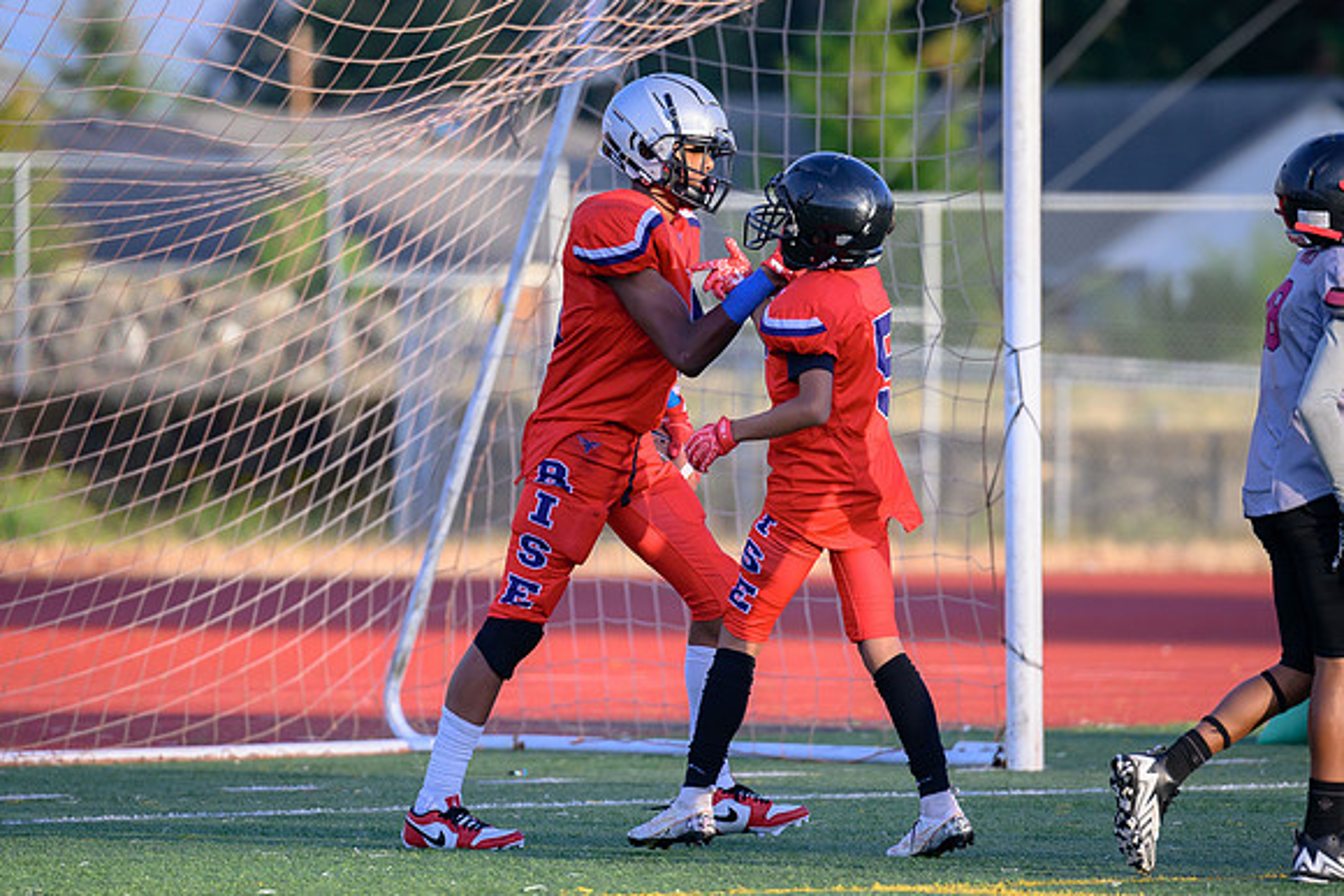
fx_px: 12961
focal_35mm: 347
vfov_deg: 4.0
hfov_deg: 5.9
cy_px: 407
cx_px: 610
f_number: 2.8
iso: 360
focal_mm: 200
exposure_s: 1/1250
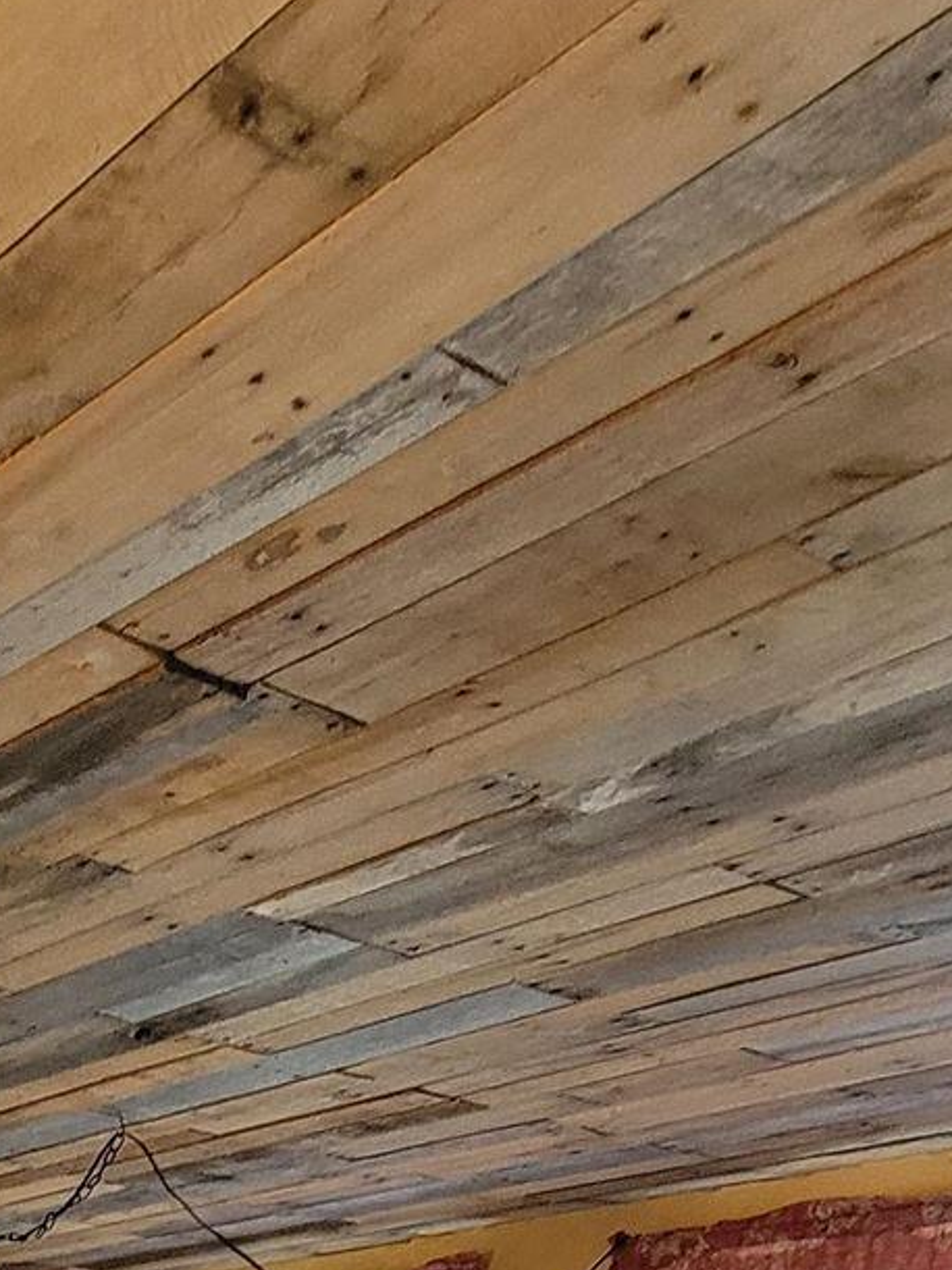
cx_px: -258
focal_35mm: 49
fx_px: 1797
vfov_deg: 25.9
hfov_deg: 25.8
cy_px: 2002
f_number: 2.2
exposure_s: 1/40
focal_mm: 2.2
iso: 400
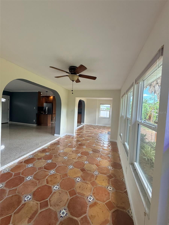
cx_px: 84
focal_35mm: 14
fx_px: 91
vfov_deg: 102.1
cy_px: 112
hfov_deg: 85.7
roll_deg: -3.9
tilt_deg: -0.7
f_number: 2.2
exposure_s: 1/99
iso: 125
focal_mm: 2.22
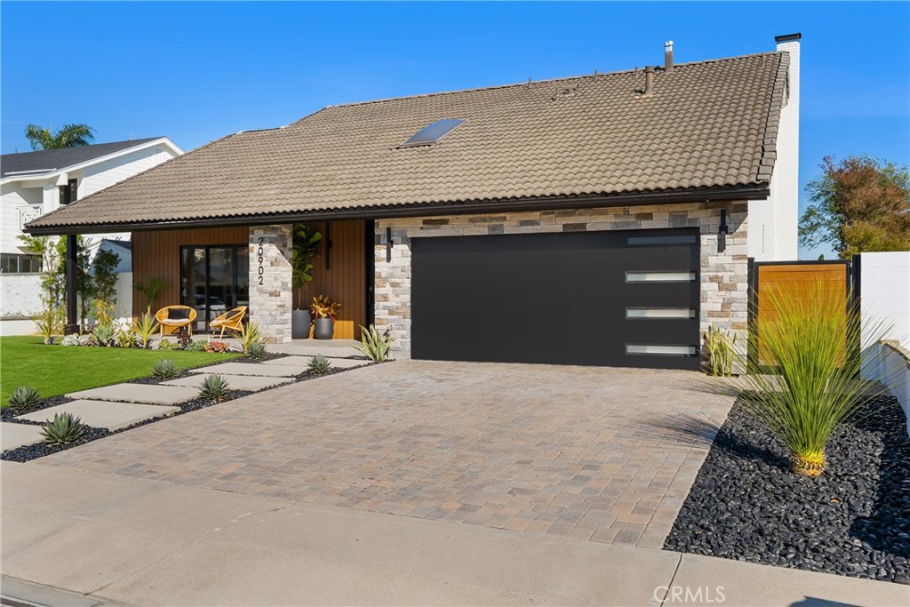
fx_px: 758
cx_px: 455
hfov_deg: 61.9
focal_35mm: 30
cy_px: 304
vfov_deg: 43.6
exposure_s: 1/640
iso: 320
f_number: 9
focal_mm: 30
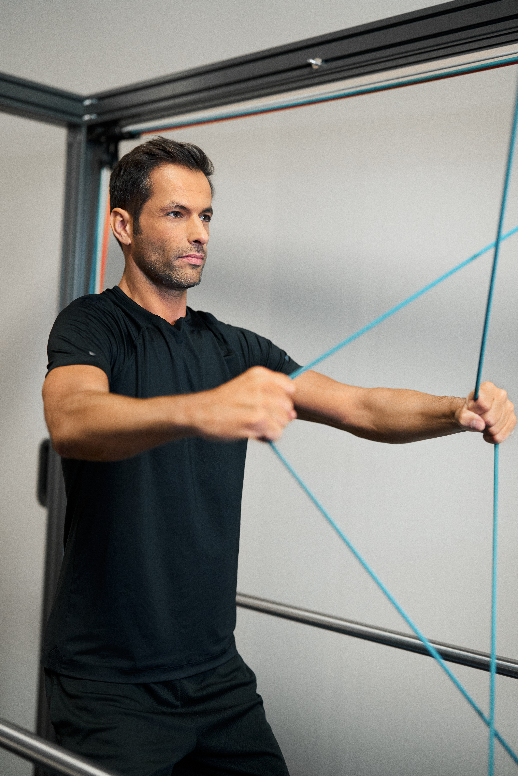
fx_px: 1079
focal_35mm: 50
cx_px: 259
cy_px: 388
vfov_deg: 39.6
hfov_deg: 27.0
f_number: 1.6
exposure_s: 1/500
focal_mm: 50
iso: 3200
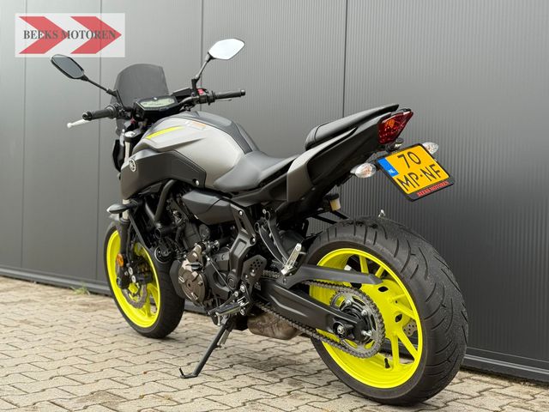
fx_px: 761
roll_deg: -1.4
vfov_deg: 30.3
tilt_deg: -0.4
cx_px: 274
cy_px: 206
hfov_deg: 39.7
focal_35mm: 48
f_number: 1.78
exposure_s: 1/557
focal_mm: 6.76
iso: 100
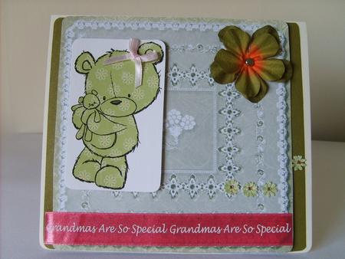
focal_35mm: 35
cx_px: 172
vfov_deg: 40.7
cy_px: 130
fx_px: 349
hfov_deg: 52.6
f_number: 2.8
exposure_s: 1/45
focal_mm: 5.8
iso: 50
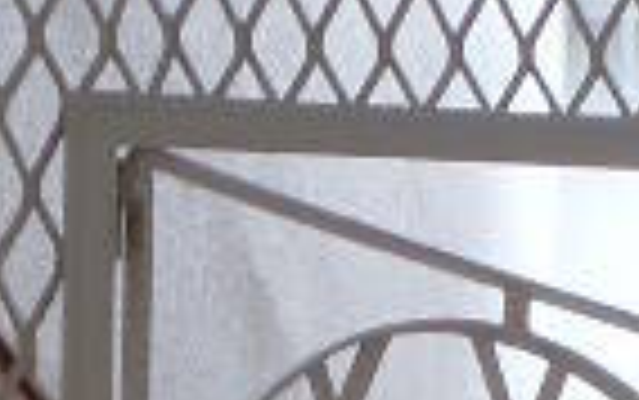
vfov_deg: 6.3
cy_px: 1524
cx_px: 752
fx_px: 3067
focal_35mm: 176
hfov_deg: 11.7
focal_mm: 4.1
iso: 80
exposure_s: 1/60
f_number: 3.2
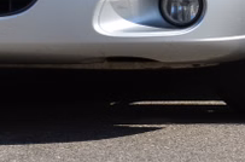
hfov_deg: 5.6
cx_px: 94
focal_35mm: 367
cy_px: -51
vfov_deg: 3.7
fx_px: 2490
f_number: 11
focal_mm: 62
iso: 100
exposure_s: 1/160
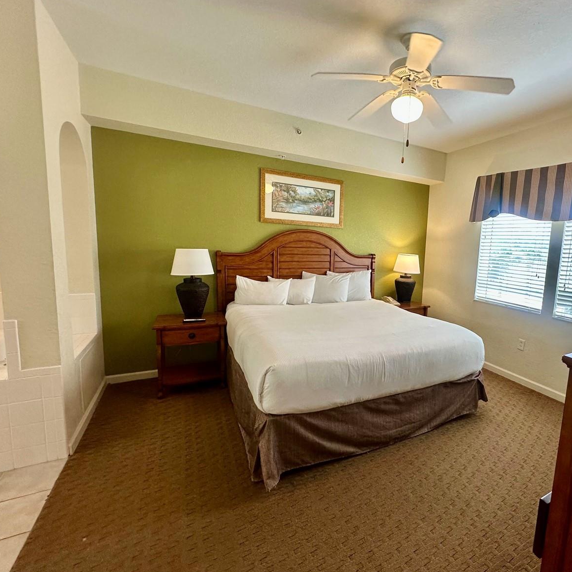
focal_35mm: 17
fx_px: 318
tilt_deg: -7.6
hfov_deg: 82.1
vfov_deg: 84.0
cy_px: 284
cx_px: 363
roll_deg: -3.1
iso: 250
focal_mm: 2.22
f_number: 2.2
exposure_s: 1/120
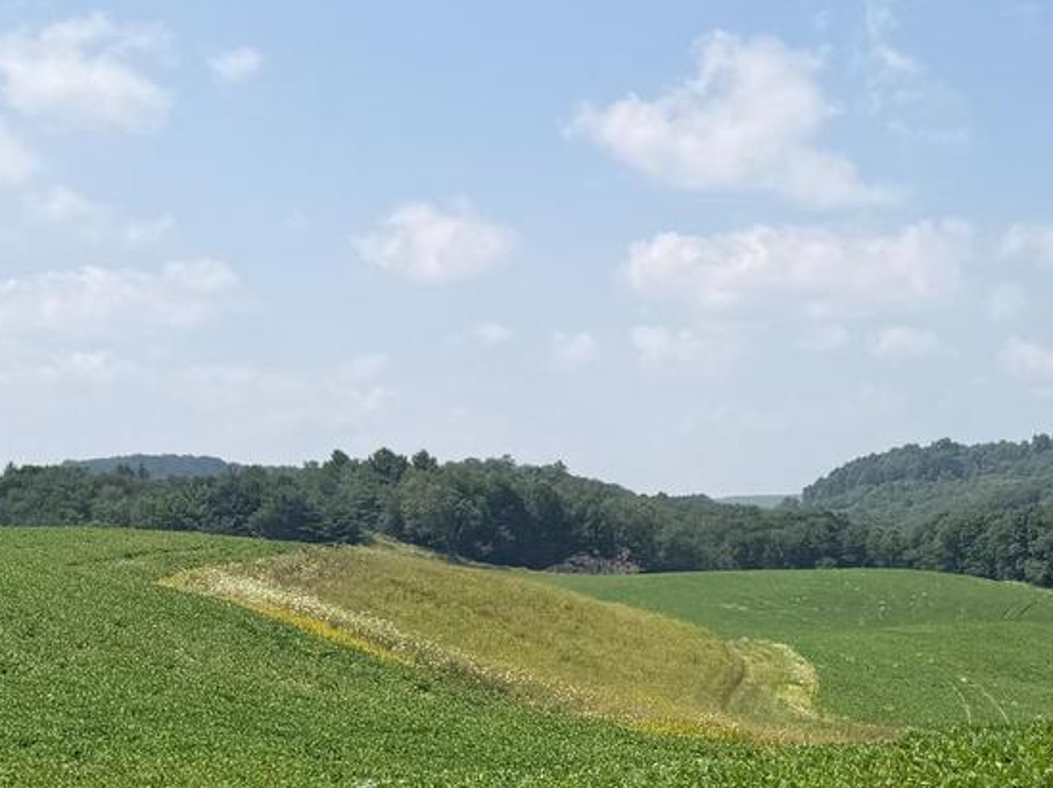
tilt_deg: -3.7
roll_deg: +0.2
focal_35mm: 63
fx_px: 1915
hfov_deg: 28.7
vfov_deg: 23.1
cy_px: 568
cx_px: 1061
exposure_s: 1/5714
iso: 80
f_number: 1.78
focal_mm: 6.76
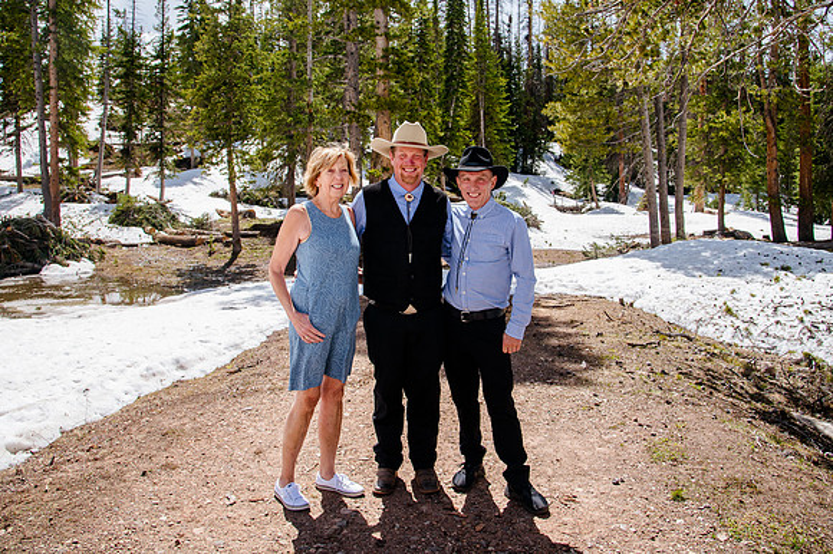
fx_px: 647
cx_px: 416
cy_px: 231
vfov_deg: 46.2
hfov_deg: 65.5
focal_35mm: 28
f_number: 7.1
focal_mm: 24
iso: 400
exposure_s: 1/320
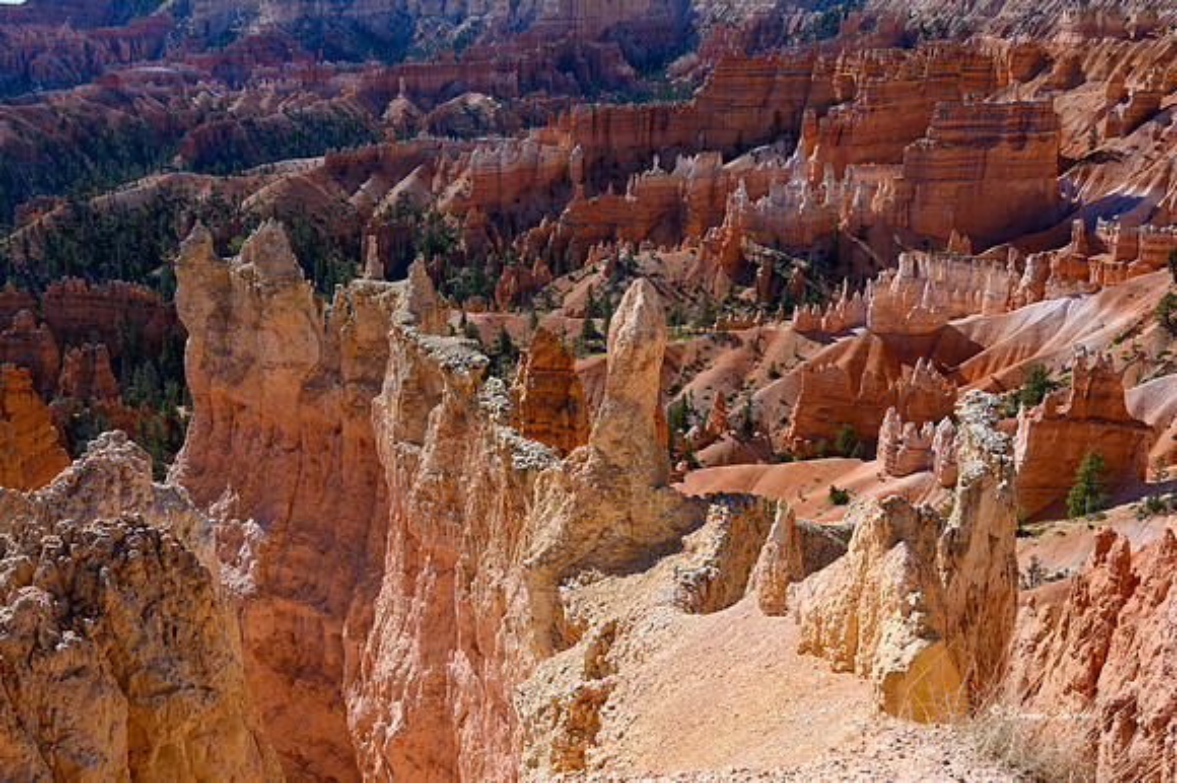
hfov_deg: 49.6
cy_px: 392
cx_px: 588
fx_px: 1274
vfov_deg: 34.2
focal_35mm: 39
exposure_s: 1/200
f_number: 11
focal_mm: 39
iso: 100
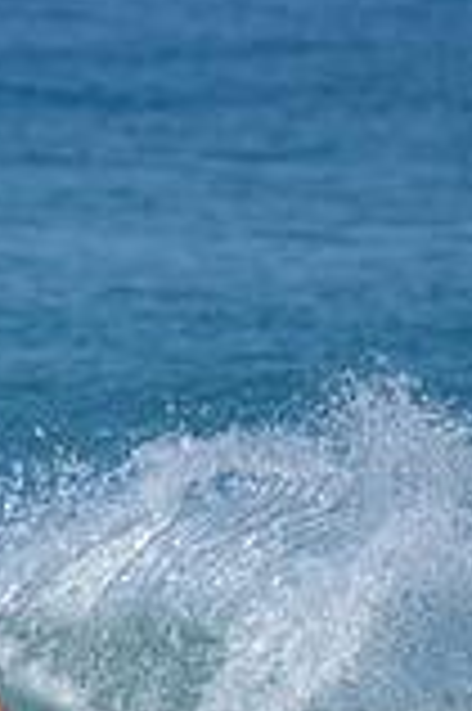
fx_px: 36283
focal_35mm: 1841
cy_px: 695
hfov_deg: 0.7
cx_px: -63
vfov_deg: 1.1
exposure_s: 1/2000
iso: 180
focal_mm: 500
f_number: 5.6
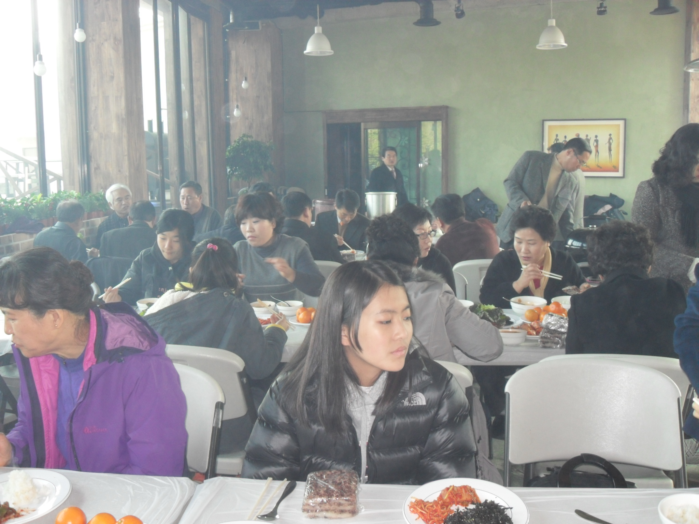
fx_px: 707
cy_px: 262
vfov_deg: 40.7
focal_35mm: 35
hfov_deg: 52.6
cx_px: 350
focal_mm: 6.2
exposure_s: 1/45
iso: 160
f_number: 2.8
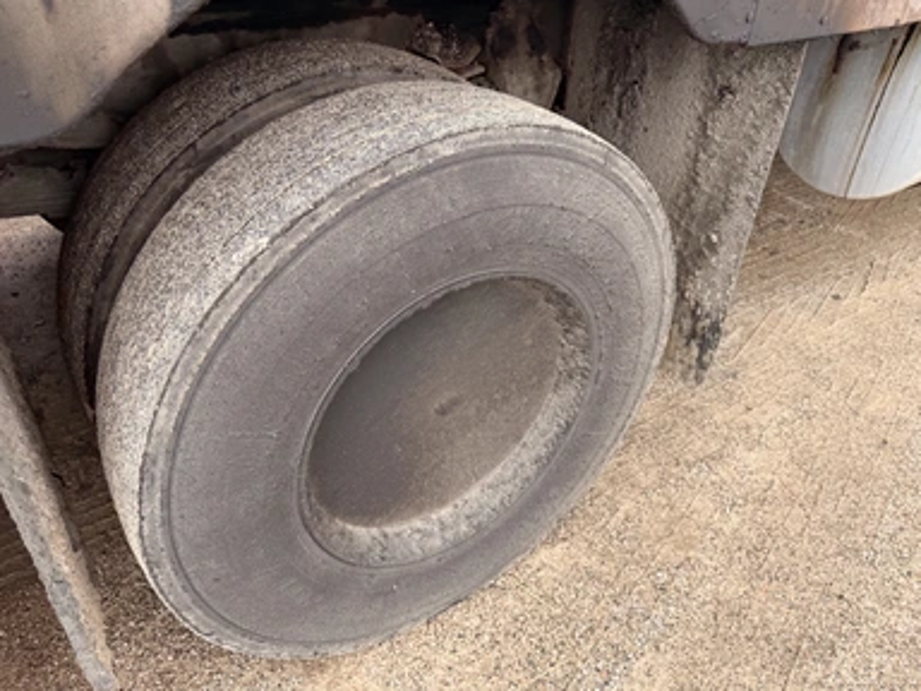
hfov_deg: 69.4
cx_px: 460
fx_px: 665
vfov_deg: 54.9
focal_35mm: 25
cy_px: 341
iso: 80
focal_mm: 6.76
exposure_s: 1/931
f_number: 1.78
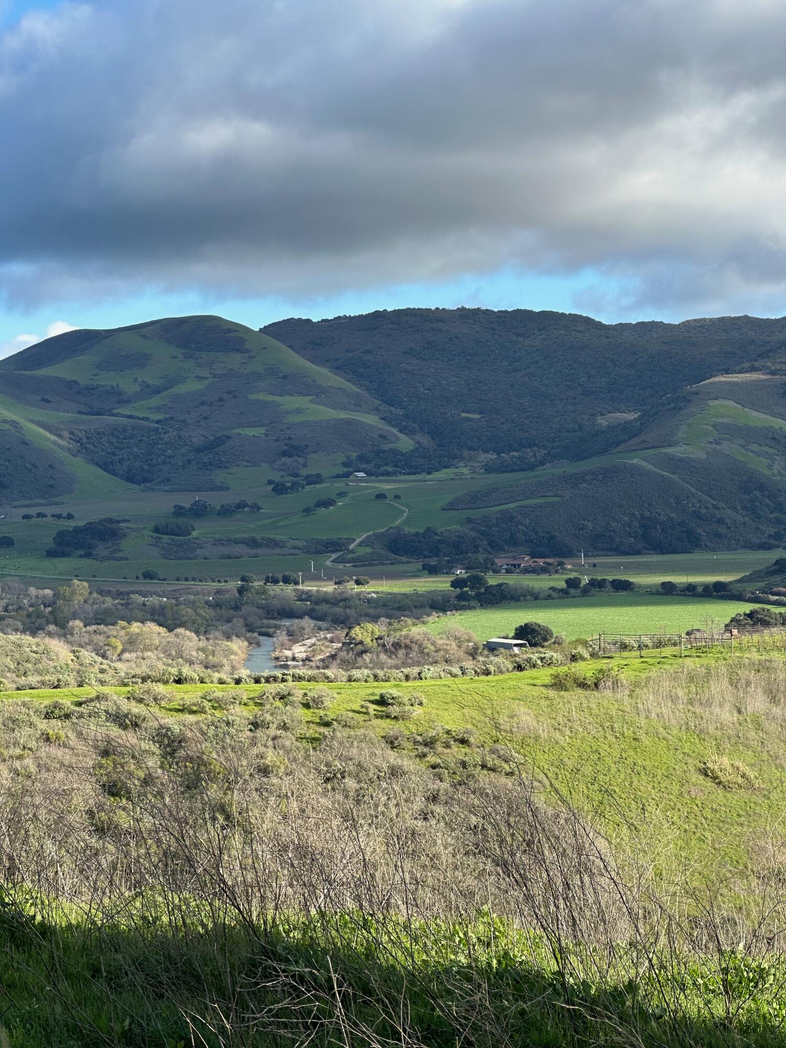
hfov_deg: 19.1
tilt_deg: +0.7
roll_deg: +0.7
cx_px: 393
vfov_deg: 25.3
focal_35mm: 77
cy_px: 524
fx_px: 2331
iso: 32
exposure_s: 1/428
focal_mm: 9
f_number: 2.8
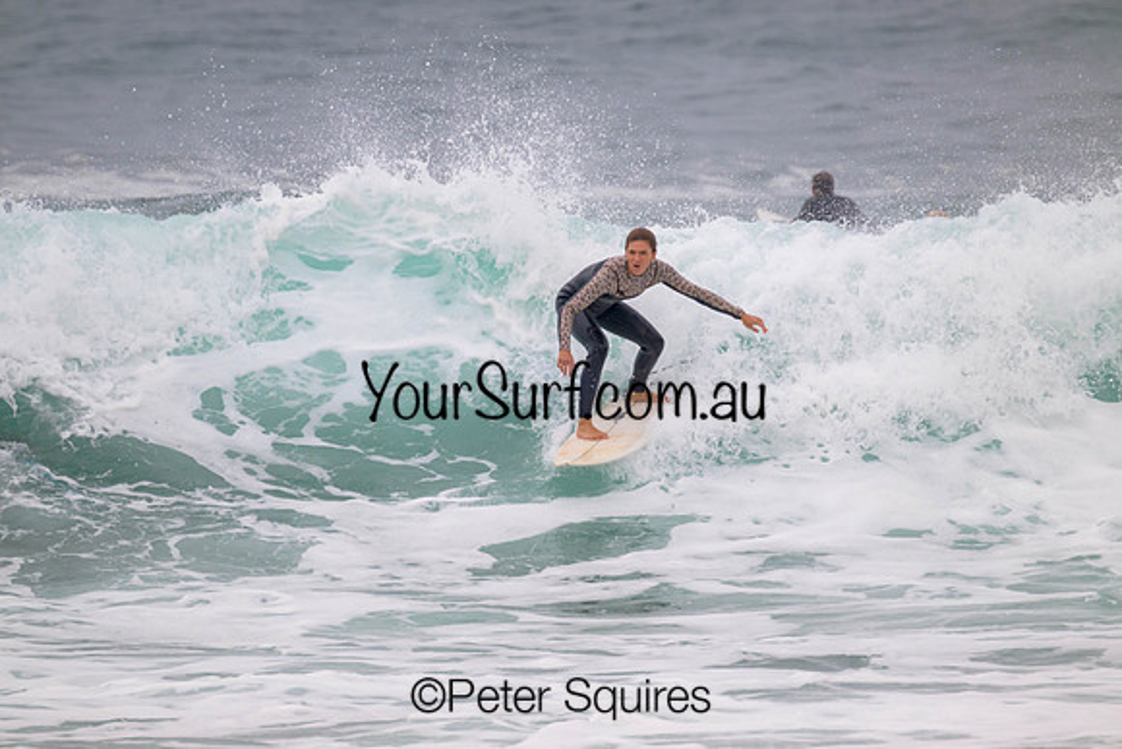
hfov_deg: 2.6
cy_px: 374
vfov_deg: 1.7
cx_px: 561
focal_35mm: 800
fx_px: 24938
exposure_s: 1/2000
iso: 800
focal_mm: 800
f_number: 11
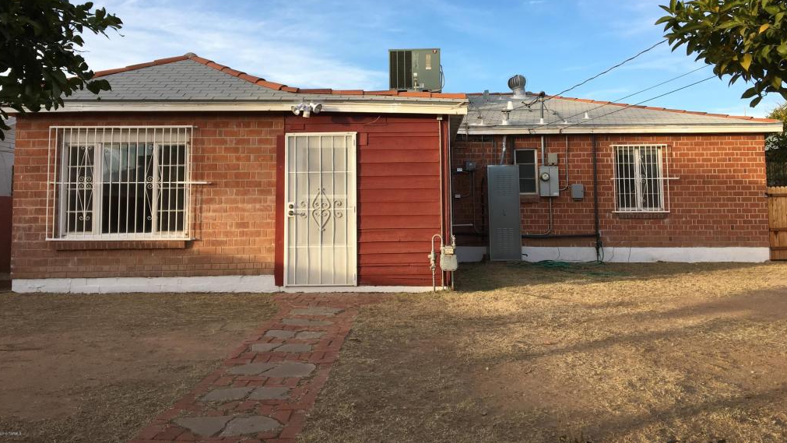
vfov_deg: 36.4
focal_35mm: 32
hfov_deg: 61.0
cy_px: 153
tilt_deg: +5.3
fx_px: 668
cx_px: 395
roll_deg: +0.3
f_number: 2.2
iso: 25
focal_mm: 4.15
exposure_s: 1/469
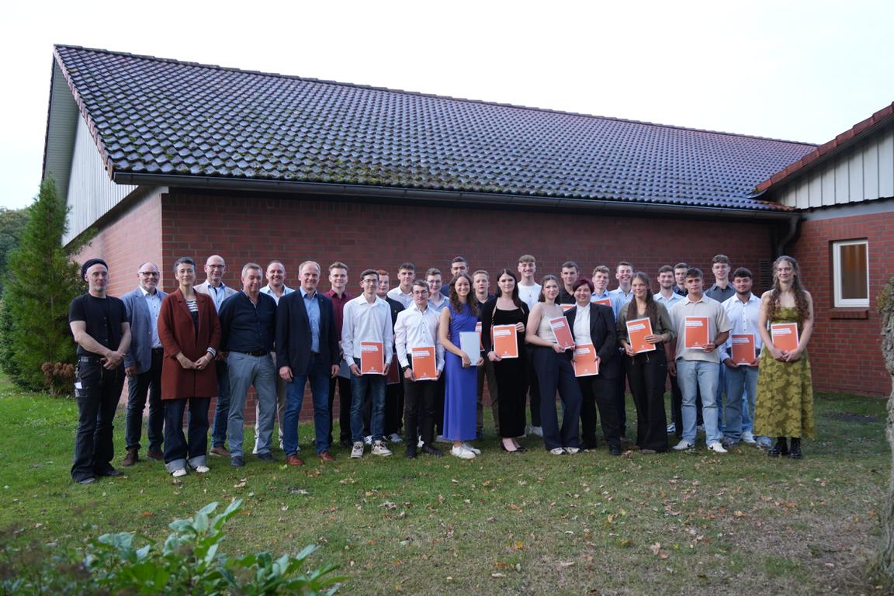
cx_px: 447
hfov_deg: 57.2
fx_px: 819
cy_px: 298
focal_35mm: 33
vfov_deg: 40.0
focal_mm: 33
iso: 500
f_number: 4
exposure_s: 1/60
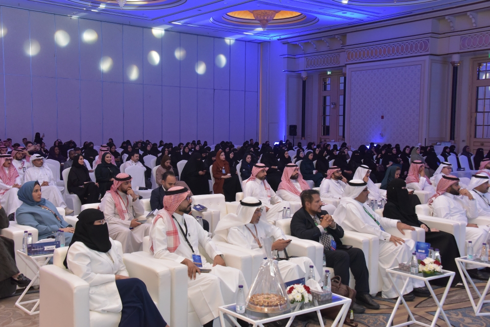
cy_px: 164
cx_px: 245
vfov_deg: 30.5
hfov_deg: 44.5
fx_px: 599
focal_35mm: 44
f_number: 9
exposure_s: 1/60
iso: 3600
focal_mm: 44
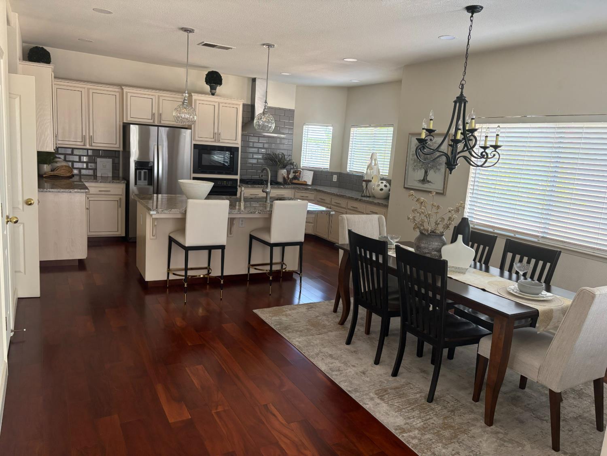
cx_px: 304
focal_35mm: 26
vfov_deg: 53.1
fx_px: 456
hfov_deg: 67.3
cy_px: 228
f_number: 1.6
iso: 160
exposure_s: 1/60
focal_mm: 5.96
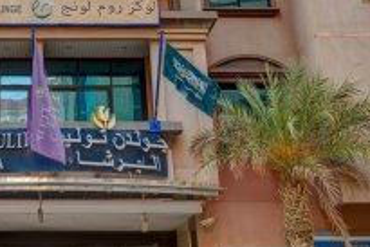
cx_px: 25
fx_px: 720
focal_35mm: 70
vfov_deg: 18.8
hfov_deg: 27.6
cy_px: -21
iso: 100
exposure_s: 1/160
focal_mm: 14
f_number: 8
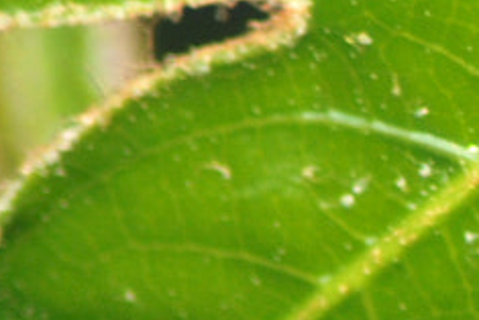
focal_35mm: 3063
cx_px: 1278
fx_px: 40778
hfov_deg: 0.7
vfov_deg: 0.4
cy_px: 617
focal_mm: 300
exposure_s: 1/250
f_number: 5.6
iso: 200
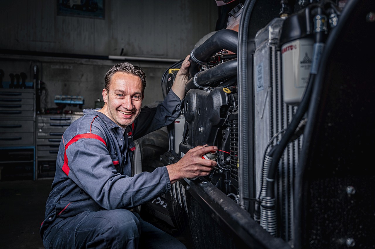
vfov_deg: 44.2
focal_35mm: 30
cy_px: 124
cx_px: 188
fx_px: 307
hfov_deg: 62.8
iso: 100
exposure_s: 1/200
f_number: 2.8
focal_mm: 29.5
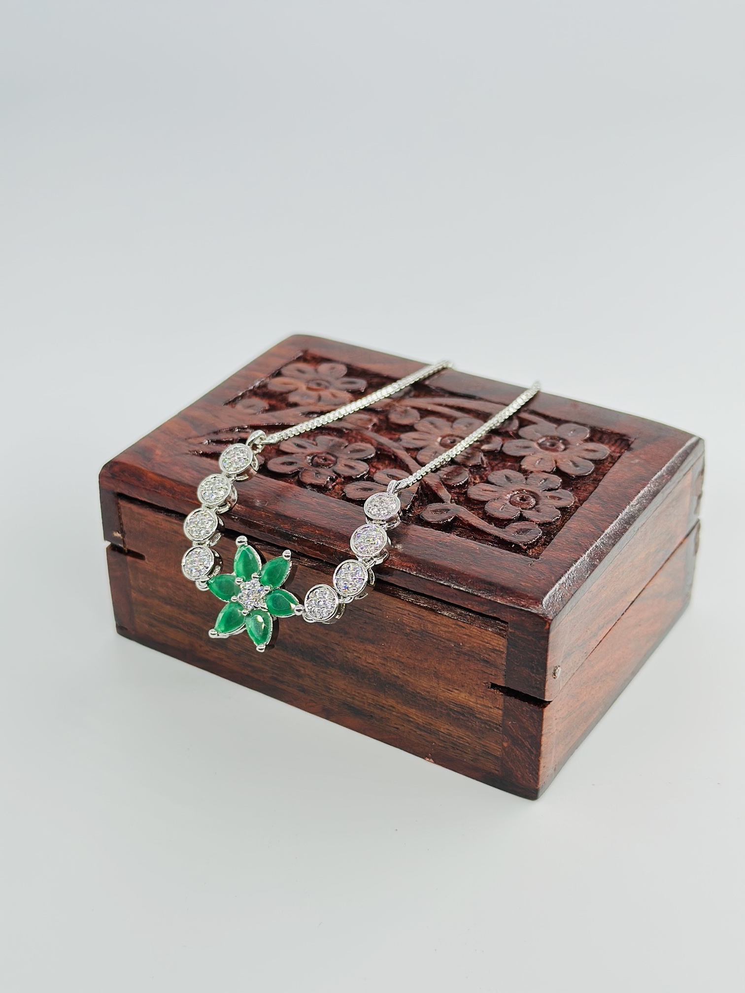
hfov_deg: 30.3
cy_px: 496
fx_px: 1377
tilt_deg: -31.9
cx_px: 372
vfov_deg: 39.7
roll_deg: -1.0
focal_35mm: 48
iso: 80
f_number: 1.78
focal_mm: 6.86
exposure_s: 1/555
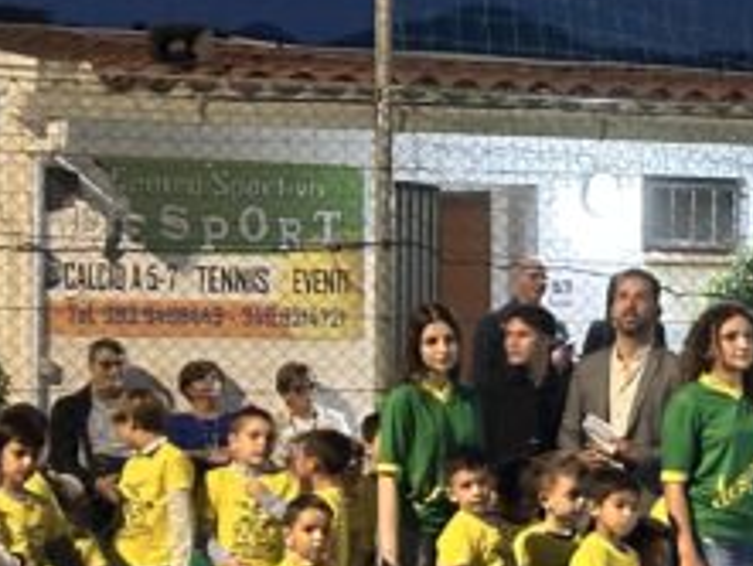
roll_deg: -0.2
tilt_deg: +0.1
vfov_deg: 8.9
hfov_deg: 11.1
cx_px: 1298
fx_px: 3635
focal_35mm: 167
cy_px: 382
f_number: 1.78
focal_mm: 6.86
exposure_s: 1/20
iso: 640
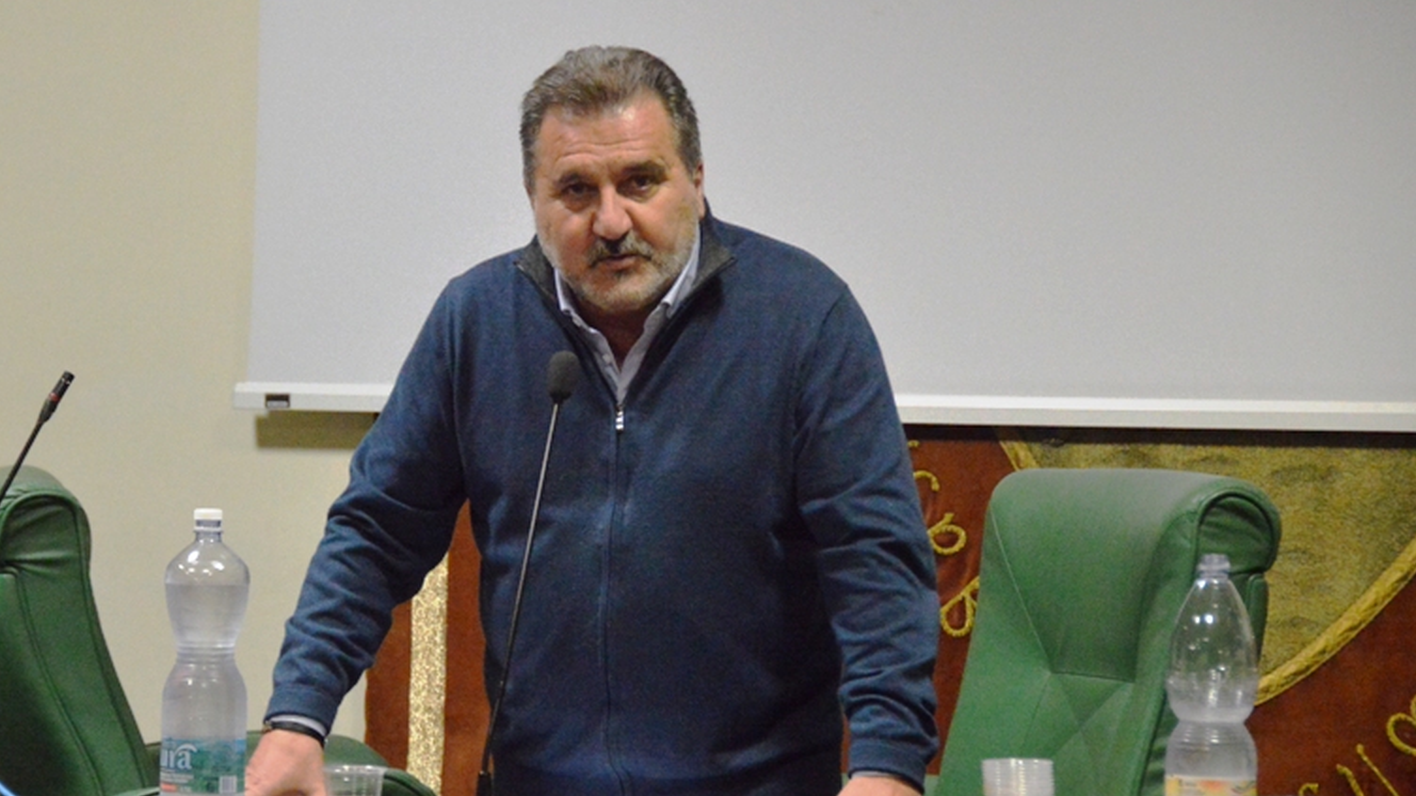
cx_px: 571
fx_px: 7420
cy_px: 454
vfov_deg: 6.1
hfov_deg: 10.9
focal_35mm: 198
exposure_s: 1/100
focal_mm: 105
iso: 6400
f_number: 5.3
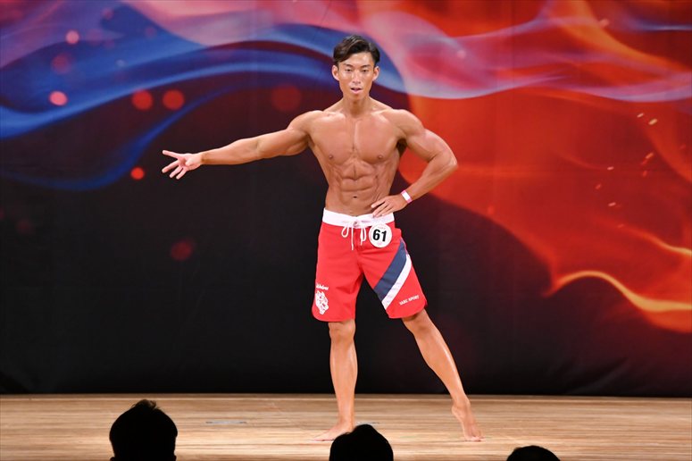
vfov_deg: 5.4
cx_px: 346
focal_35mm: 255
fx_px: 4899
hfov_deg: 8.1
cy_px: 230
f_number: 5.6
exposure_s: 1/400
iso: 3200
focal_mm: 170
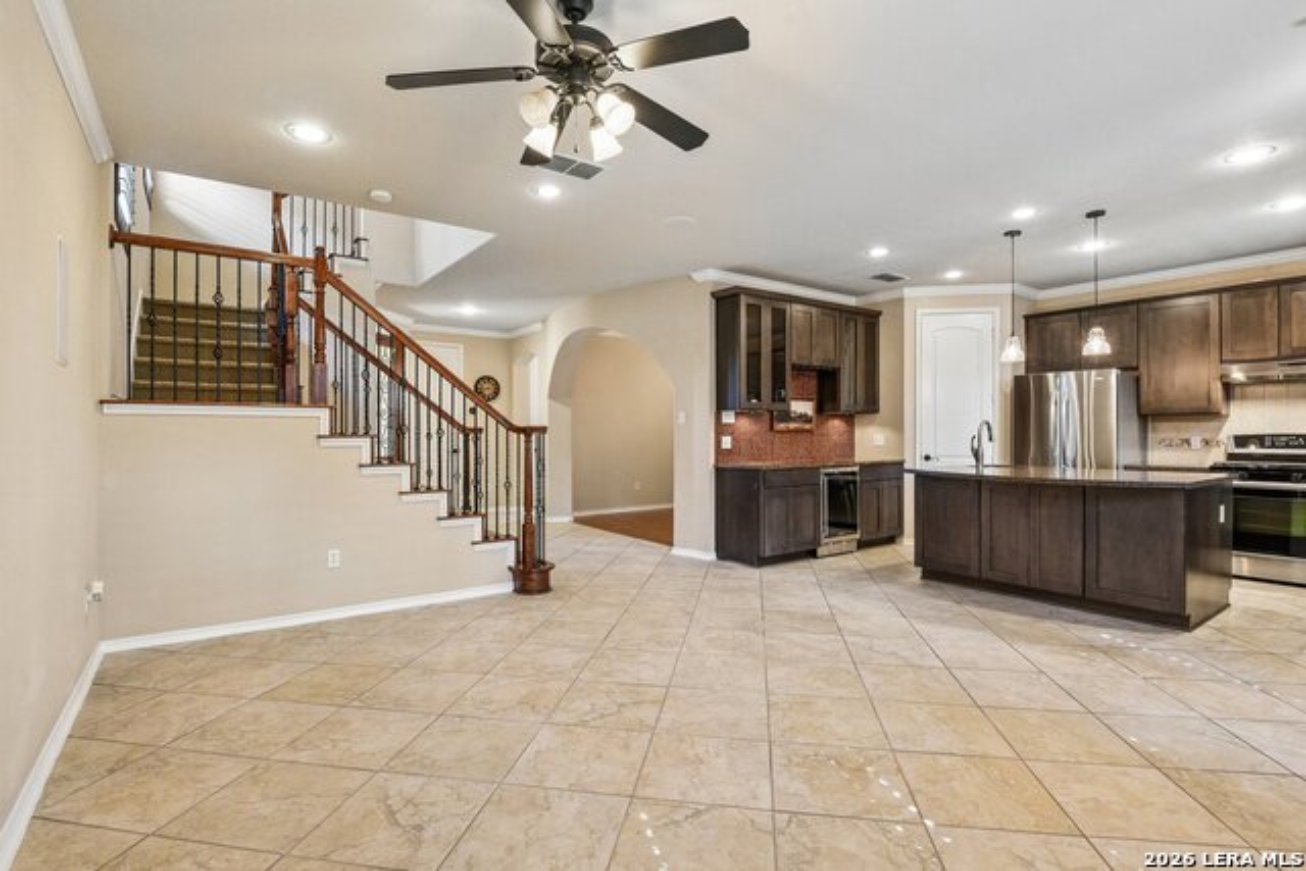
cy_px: 436
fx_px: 617
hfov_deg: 93.3
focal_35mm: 17
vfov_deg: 70.5
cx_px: 653
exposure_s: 1/20
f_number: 8
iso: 2800
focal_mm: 17
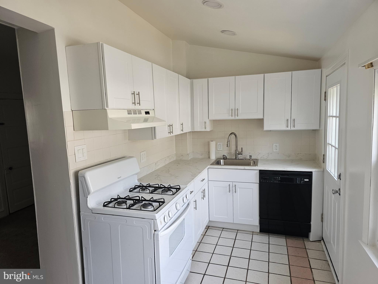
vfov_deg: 58.9
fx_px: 251
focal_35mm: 23
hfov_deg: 73.9
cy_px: 142
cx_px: 189
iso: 160
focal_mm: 6.3
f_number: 1.7
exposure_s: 1/359
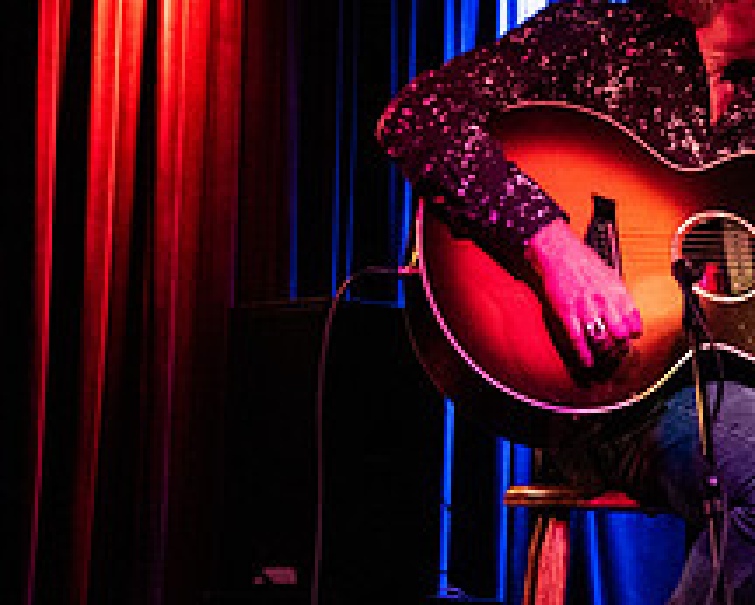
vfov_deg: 11.0
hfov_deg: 13.5
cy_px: 269
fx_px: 3152
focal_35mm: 141
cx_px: 685
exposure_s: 1/80
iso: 3200
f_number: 3.2
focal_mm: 50
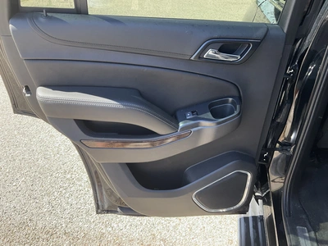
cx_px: 164
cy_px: 123
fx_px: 275
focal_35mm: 29
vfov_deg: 48.2
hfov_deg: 61.7
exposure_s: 1/210
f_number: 1.8
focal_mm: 3
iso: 25
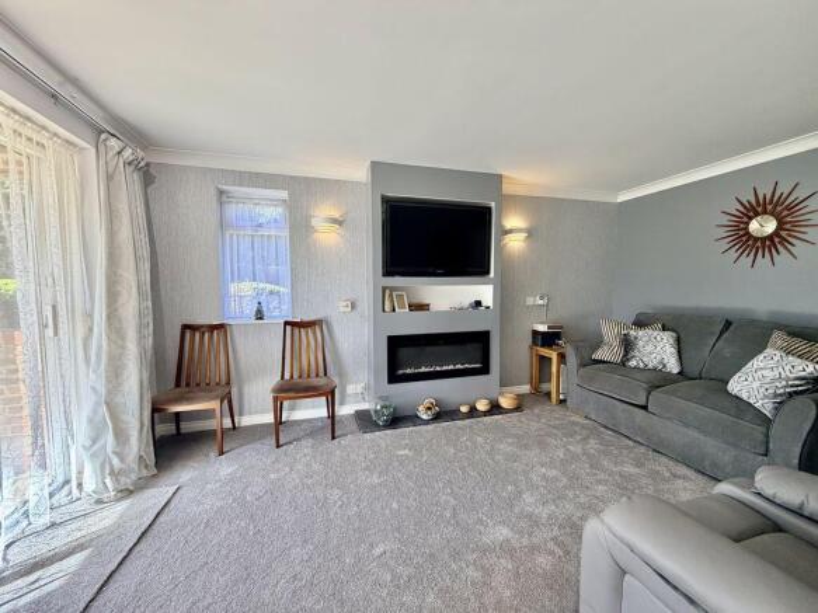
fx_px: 331
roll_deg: +1.2
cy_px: 306
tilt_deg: -3.7
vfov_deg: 85.7
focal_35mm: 14
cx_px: 409
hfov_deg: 102.1
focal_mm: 2.22
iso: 100
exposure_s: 1/100
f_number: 2.2
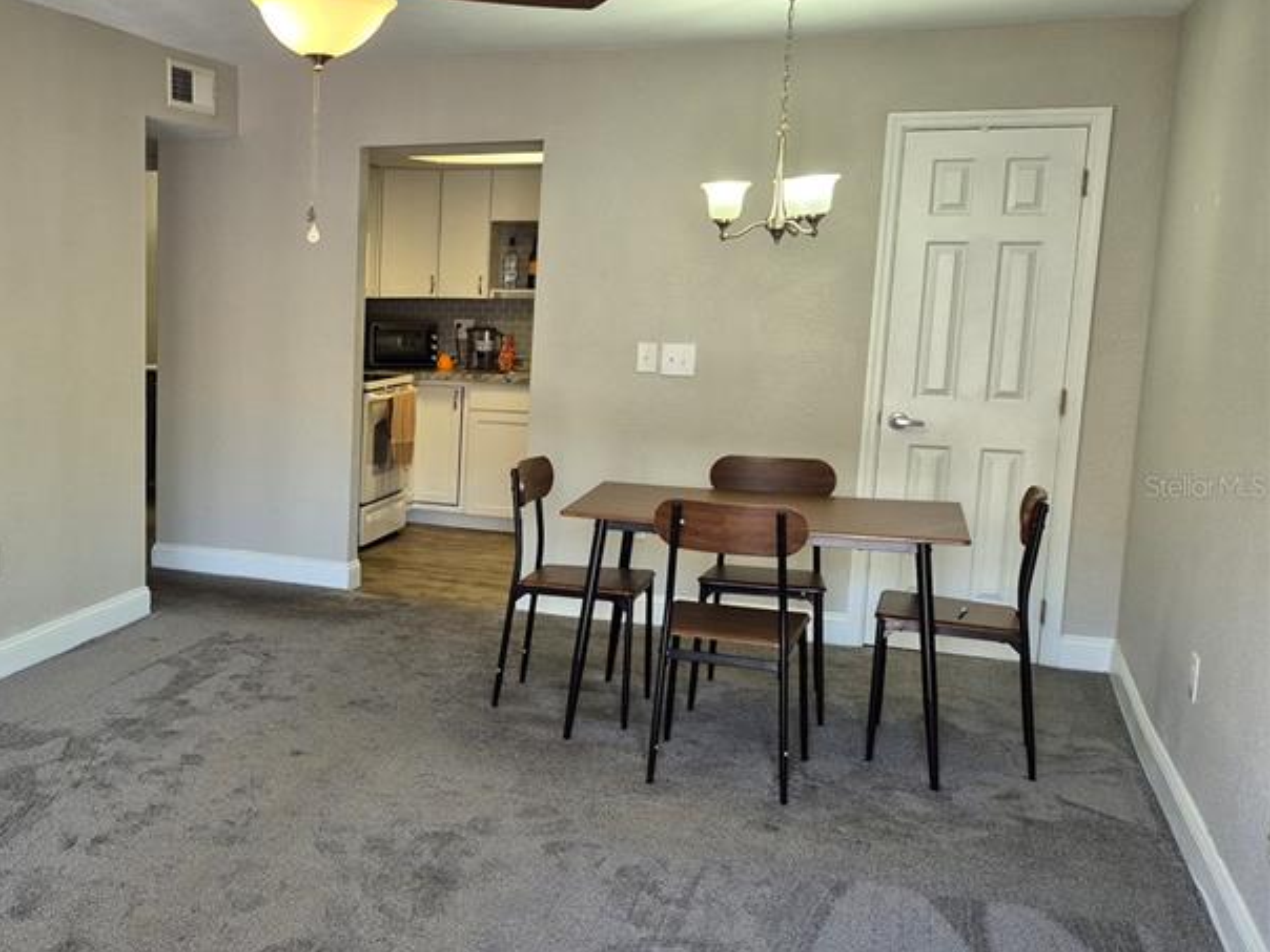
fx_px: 1431
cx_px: 196
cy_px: 485
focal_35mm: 39
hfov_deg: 44.7
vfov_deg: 36.8
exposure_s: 1/120
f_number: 1.8
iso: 160
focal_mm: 5.4
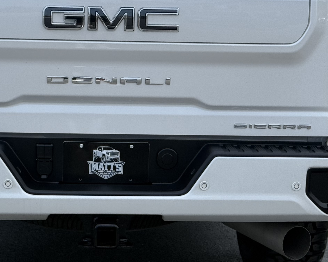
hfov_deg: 19.2
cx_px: 128
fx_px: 971
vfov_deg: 15.4
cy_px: 80
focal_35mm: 100
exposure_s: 1/4329
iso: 80
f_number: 1.78
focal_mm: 6.76
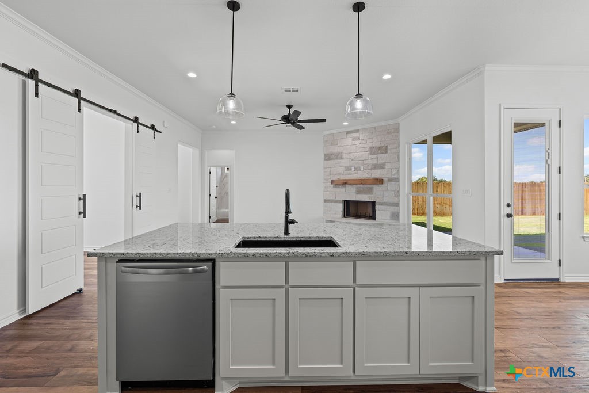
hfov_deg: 96.7
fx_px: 262
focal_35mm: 16
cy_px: 196
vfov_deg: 73.8
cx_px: 294
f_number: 11
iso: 640
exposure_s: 1/4
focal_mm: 16
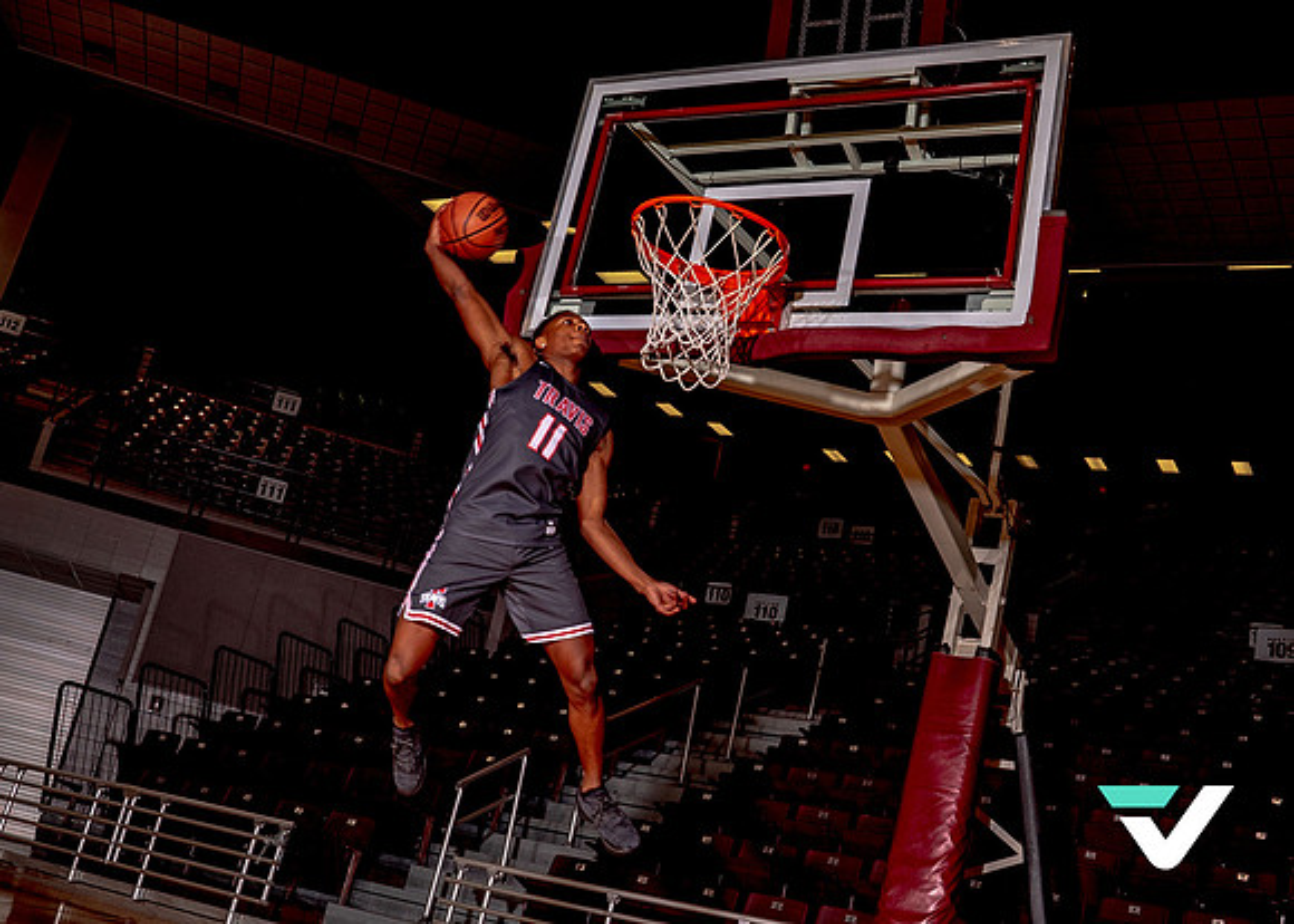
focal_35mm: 39
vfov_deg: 35.6
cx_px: 695
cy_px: 357
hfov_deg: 48.6
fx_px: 1432
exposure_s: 1/125
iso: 100
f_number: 8
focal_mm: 24
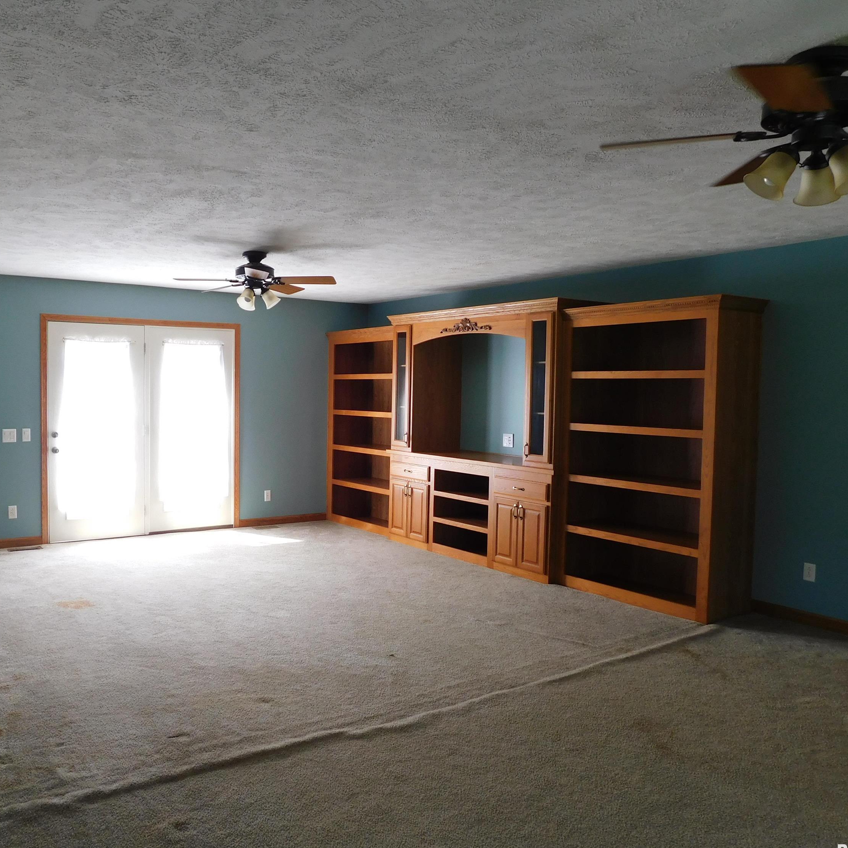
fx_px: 776
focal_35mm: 28
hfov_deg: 56.5
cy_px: 426
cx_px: 311
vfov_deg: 57.3
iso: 125
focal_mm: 4
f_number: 3
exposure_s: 1/30
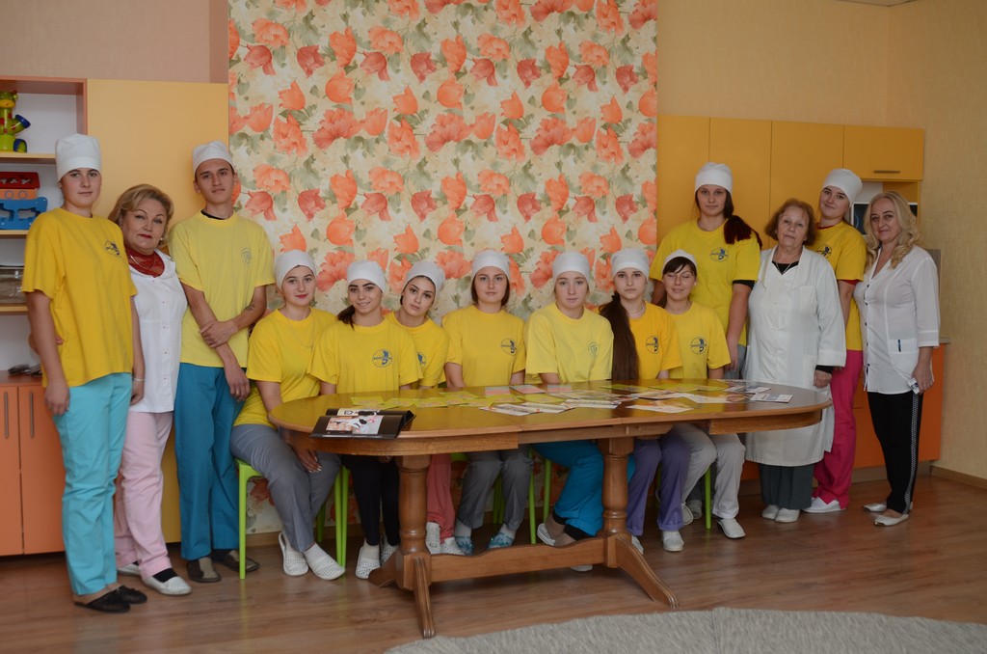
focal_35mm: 42
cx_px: 494
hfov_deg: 46.5
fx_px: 1149
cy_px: 327
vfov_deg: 31.7
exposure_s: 1/250
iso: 200
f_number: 3.5
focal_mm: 28
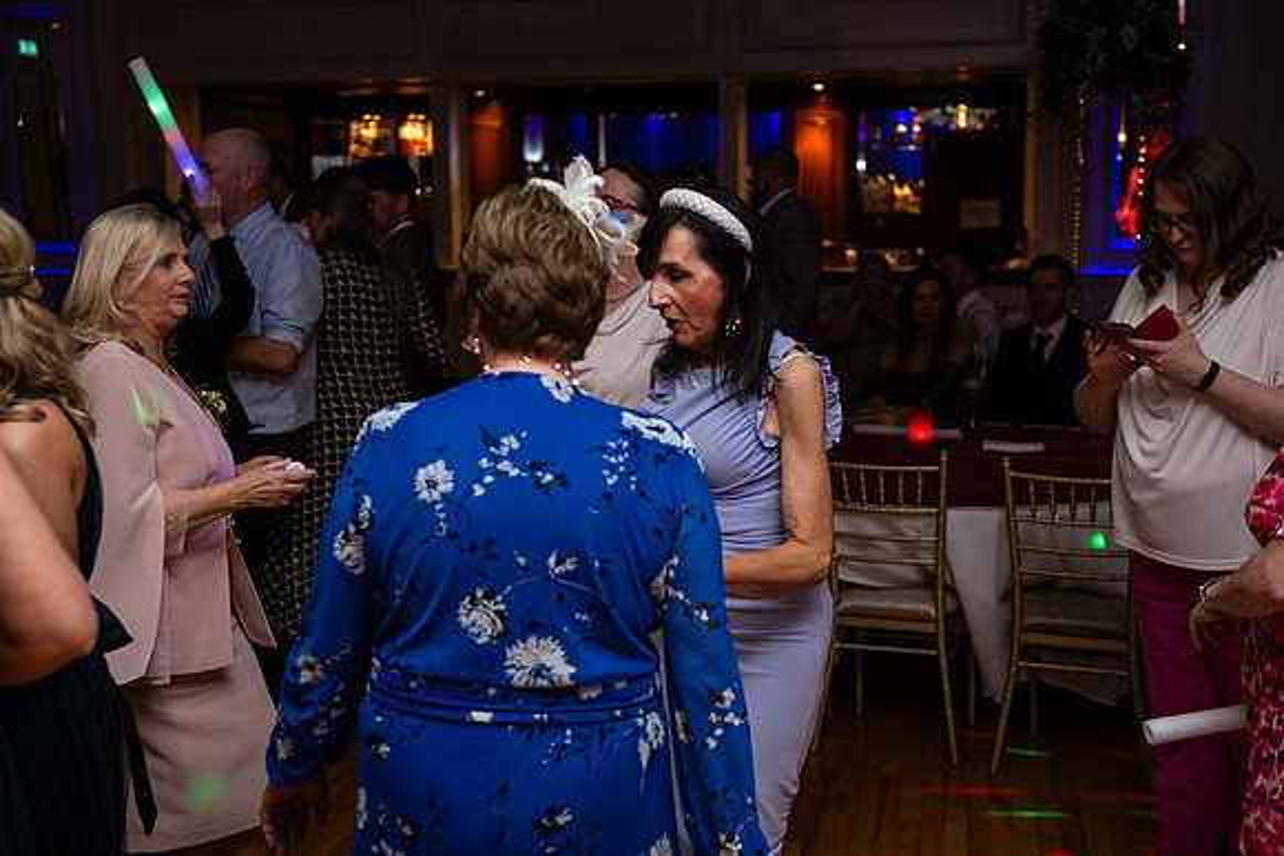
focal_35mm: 48
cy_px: 428
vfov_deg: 28.1
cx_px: 642
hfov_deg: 41.1
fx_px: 1712
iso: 800
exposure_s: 1/160
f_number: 3.5
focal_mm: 48
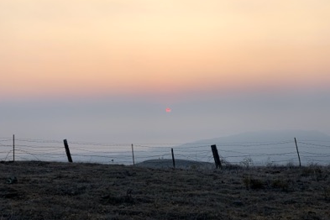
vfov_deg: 24.6
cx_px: 166
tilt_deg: +3.5
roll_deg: +2.7
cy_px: 108
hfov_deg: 36.2
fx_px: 504
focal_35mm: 55
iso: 16
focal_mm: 6
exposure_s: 1/265
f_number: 2.4
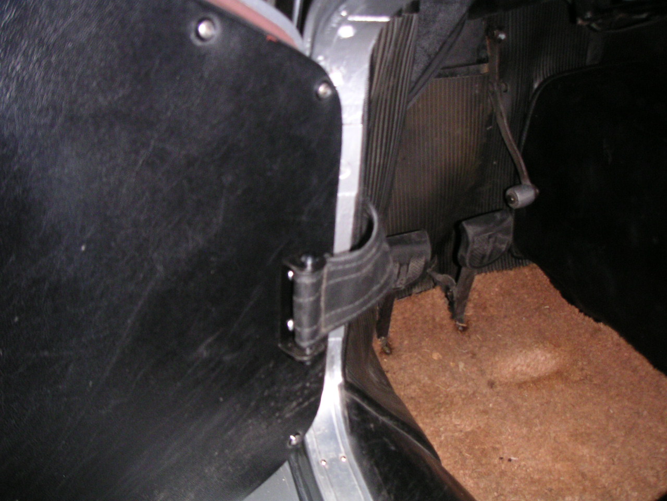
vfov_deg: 38.7
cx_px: 334
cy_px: 250
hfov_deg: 50.1
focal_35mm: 37
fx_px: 713
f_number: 2.8
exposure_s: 1/45
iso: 160
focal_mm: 5.7
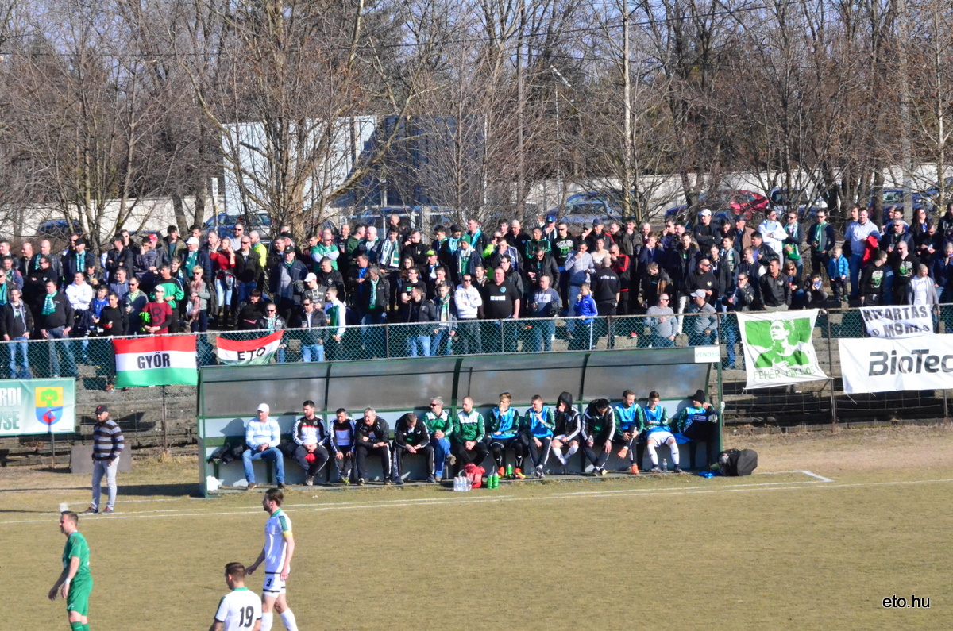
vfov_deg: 7.3
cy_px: 316
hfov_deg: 11.0
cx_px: 476
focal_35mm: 188
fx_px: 4954
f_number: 16
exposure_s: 1/3200
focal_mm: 125
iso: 6400
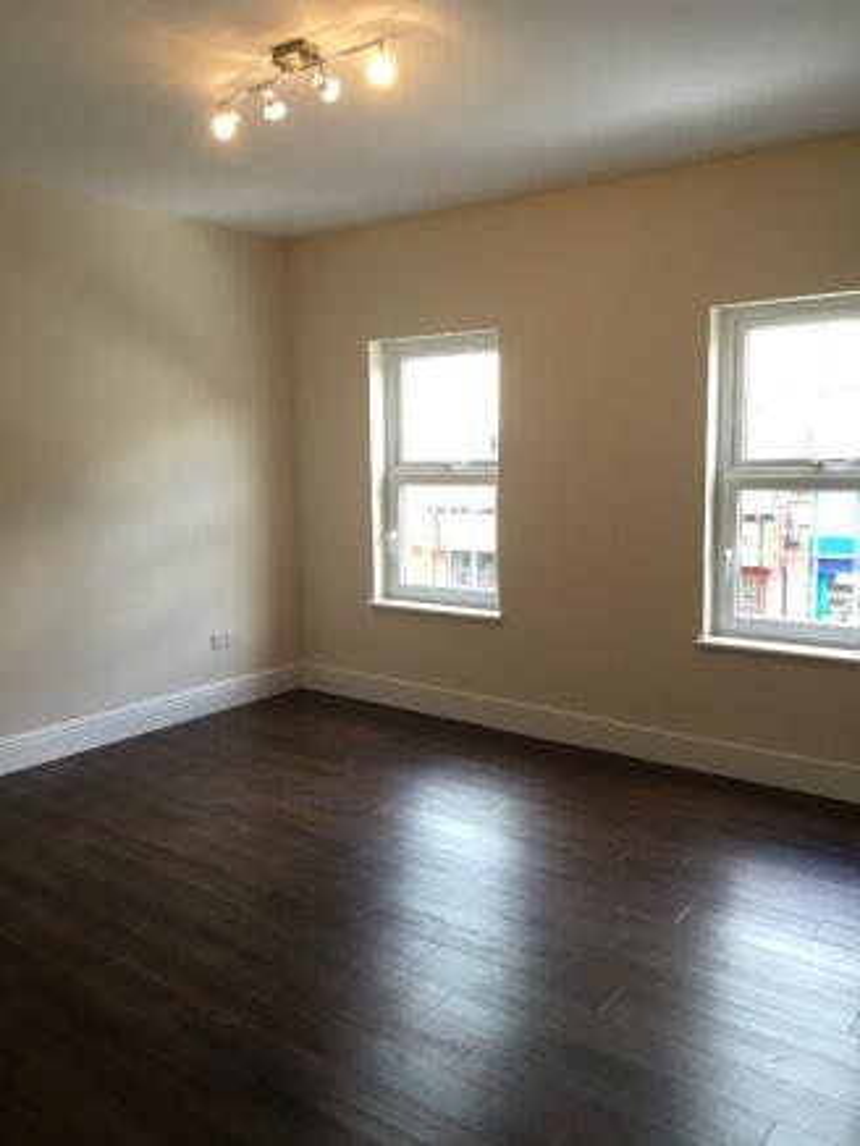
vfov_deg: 61.6
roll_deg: +0.6
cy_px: 573
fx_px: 960
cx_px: 430
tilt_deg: -7.6
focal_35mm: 29
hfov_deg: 48.2
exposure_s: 1/33
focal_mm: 4.15
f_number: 2.2
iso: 32
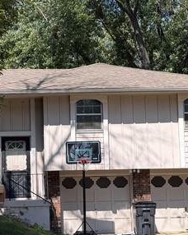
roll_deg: +1.2
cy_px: 131
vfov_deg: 22.8
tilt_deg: +6.7
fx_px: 585
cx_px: 42
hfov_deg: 18.1
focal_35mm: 84
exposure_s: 1/3145
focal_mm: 6.76
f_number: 1.78
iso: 80
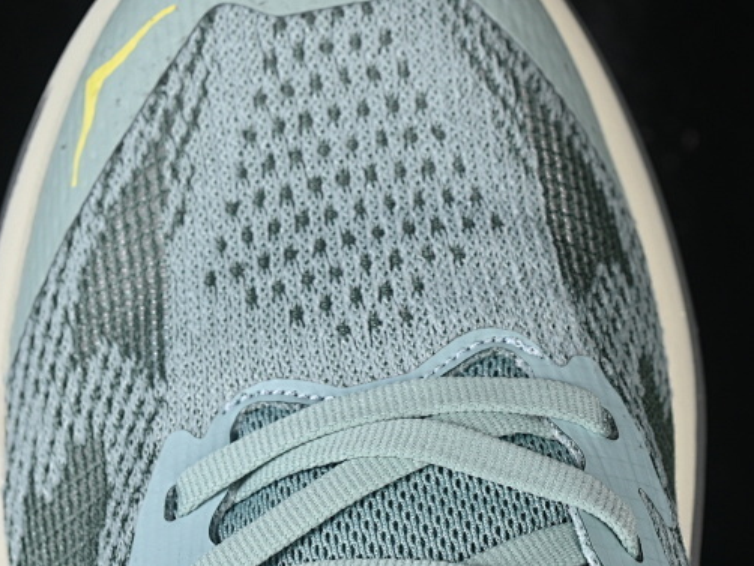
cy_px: 336
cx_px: 383
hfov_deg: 12.7
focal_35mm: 155
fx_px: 3378
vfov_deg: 9.6
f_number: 7.1
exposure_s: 1/80
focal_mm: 50
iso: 160
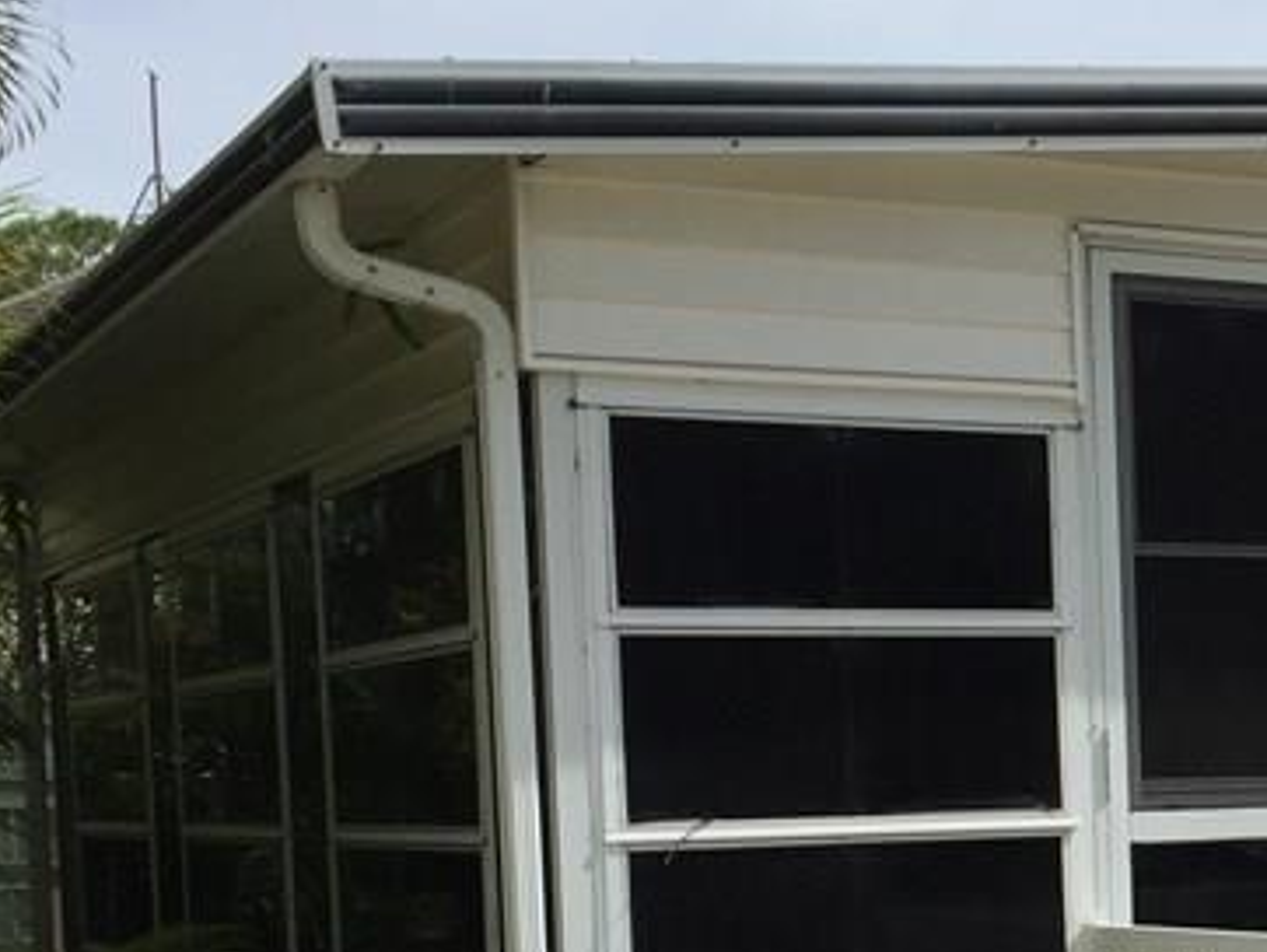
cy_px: 920
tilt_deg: -7.1
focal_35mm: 82
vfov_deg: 17.6
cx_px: 1498
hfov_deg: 22.1
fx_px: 3003
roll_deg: +1.2
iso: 32
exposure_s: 1/3300
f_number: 2.2
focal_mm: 4.15
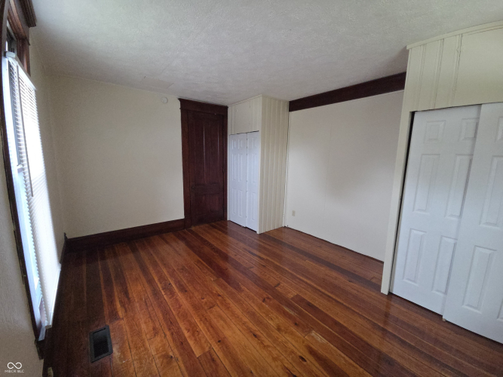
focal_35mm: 13
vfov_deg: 89.9
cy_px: 188
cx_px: 252
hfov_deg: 106.2
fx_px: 189
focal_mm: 2.2
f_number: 2.2
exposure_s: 1/120
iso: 250
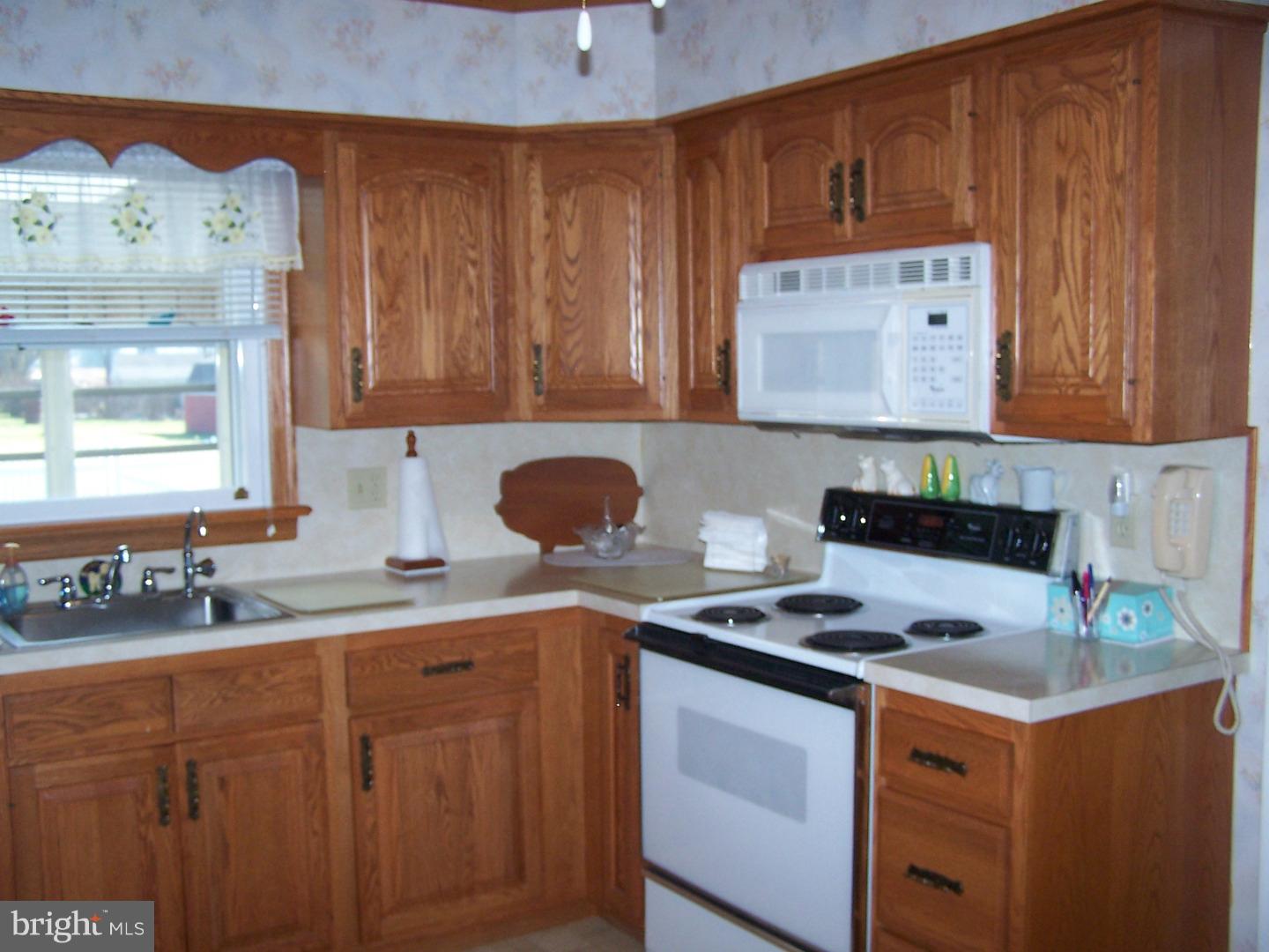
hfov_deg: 49.0
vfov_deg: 37.7
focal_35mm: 38
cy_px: 476
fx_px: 1393
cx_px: 634
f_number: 2.8
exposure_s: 1/60
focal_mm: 6.3
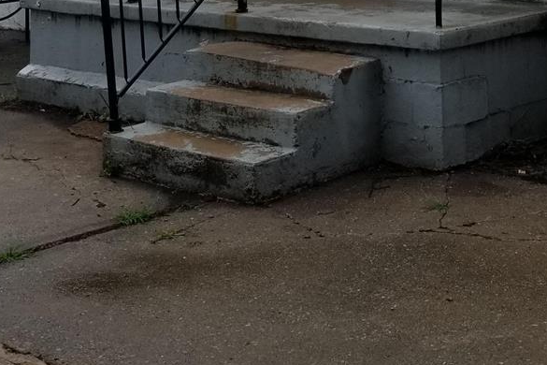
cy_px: -148
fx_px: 1124
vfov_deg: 17.0
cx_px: 425
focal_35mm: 74
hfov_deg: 26.9
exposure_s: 1/342
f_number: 1.7
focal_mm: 4.25
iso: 50
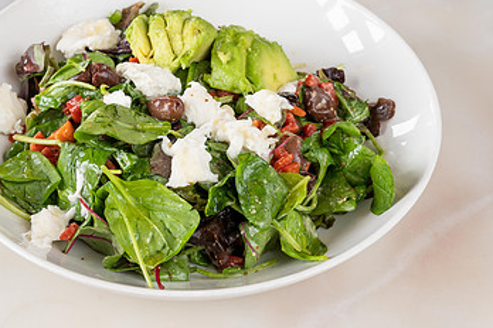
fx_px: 1506
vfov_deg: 12.4
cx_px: 163
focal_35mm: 110
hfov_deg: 18.5
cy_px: 141
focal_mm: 66
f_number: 9
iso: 100
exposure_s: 1/8
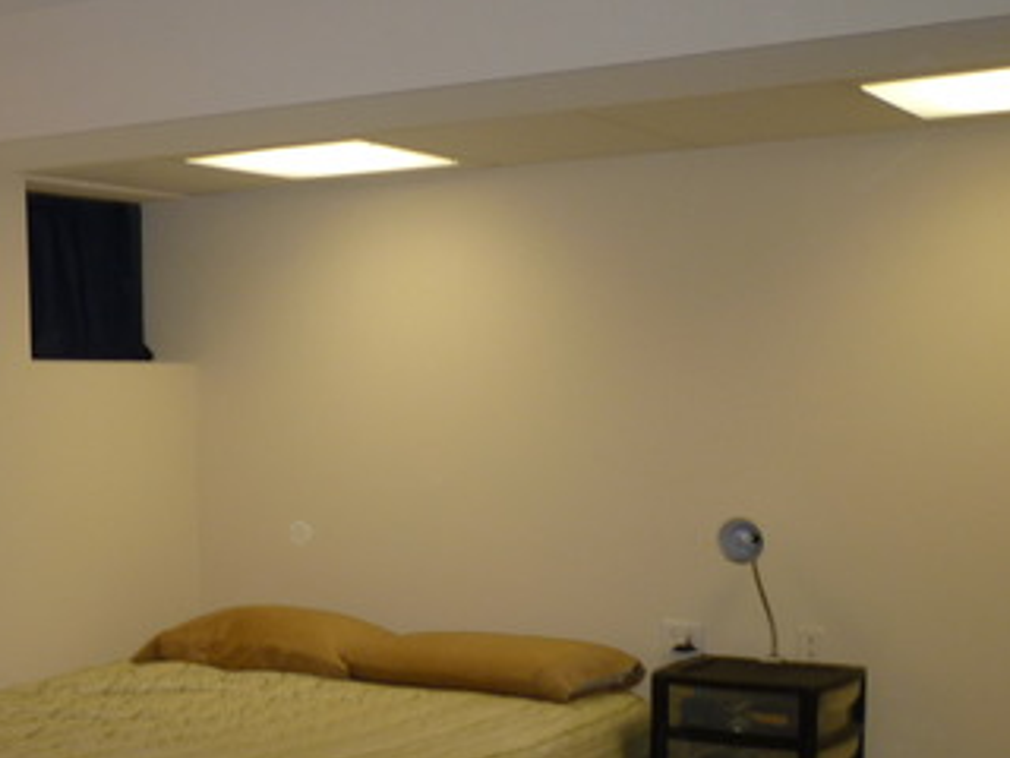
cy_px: 647
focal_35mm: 58
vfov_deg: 24.7
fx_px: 1692
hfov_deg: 32.5
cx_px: 240
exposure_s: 1/30
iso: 125
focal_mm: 5.2
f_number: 3.3
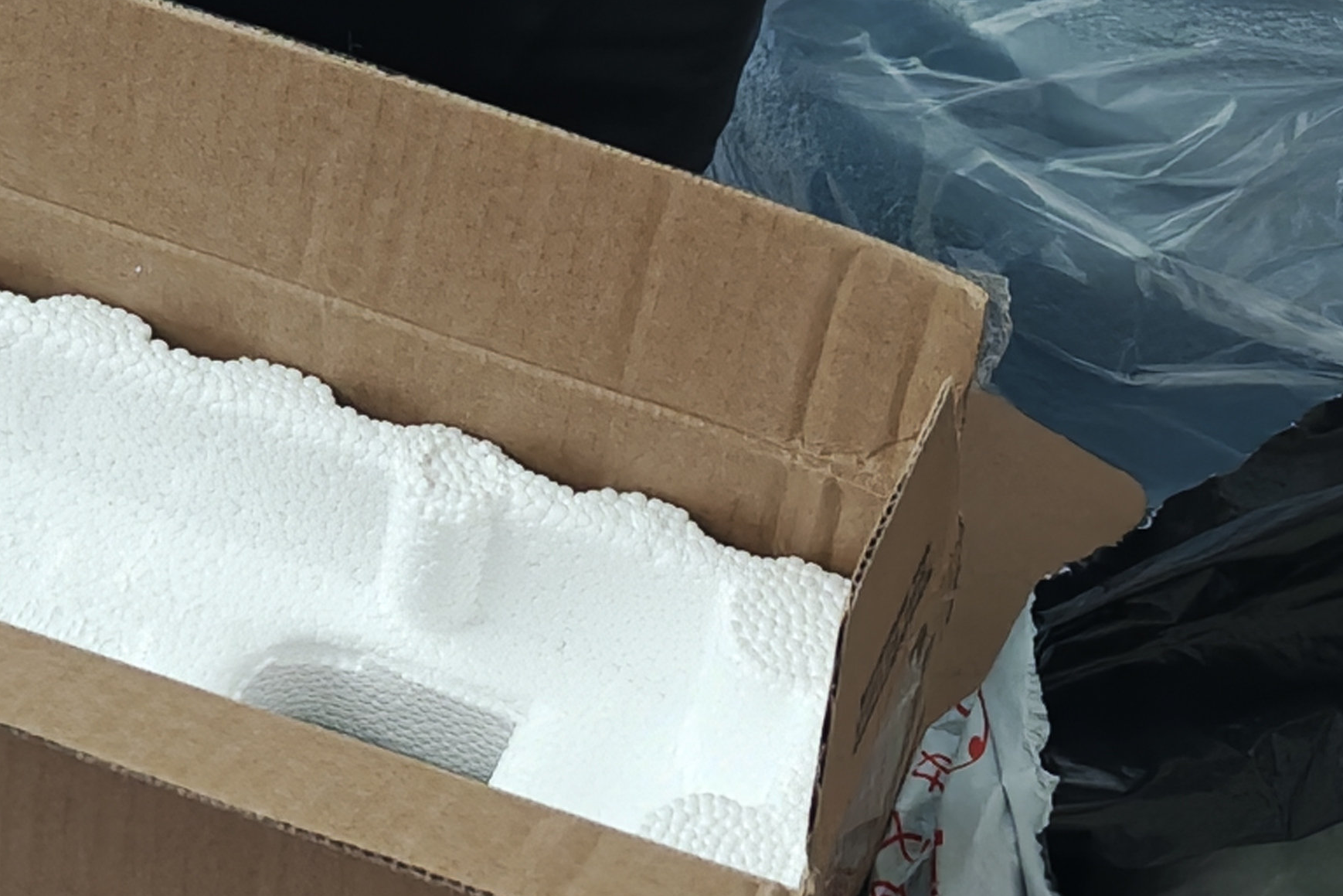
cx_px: 685
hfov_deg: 16.4
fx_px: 4663
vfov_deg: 10.9
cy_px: 720
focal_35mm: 125
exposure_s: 1/33
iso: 3200
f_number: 1.8
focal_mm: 8.67
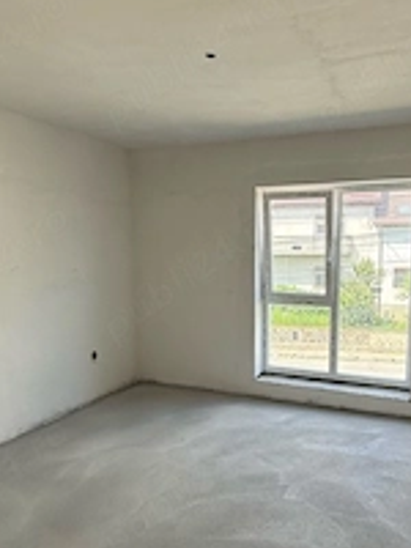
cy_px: 307
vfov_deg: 63.2
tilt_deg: -5.2
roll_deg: -1.5
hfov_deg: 49.4
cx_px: 247
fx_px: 443
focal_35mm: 28
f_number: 2.2
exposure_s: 1/142
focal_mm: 2.22
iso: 64
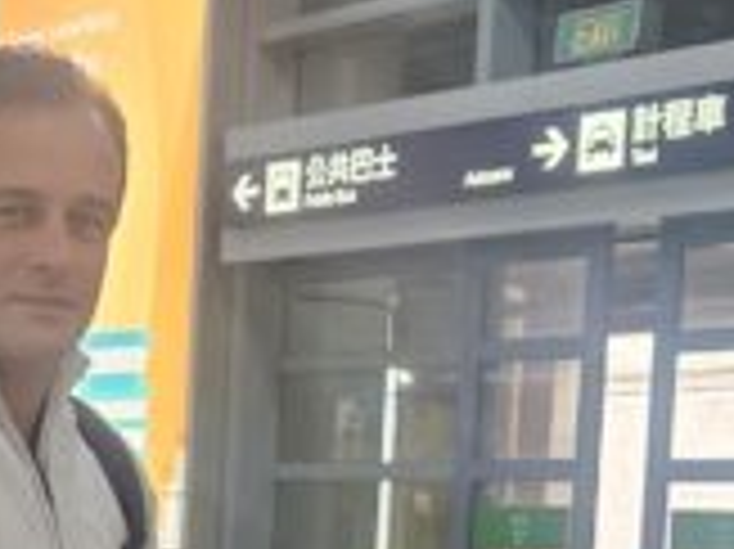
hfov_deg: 17.0
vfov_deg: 12.6
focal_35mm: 113
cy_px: 729
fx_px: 2394
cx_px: -18
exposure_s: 1/100
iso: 160
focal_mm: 5.4
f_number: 1.8
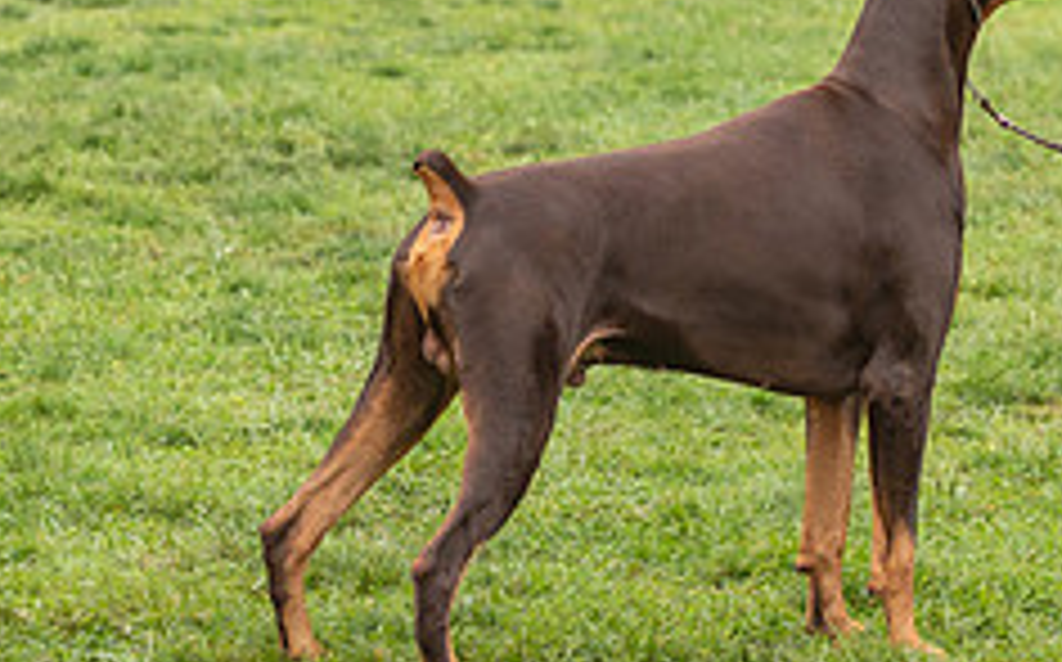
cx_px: 837
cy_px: -101
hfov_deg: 9.4
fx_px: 6448
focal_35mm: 223
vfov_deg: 5.8
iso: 640
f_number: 4
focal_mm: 89
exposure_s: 1/1250
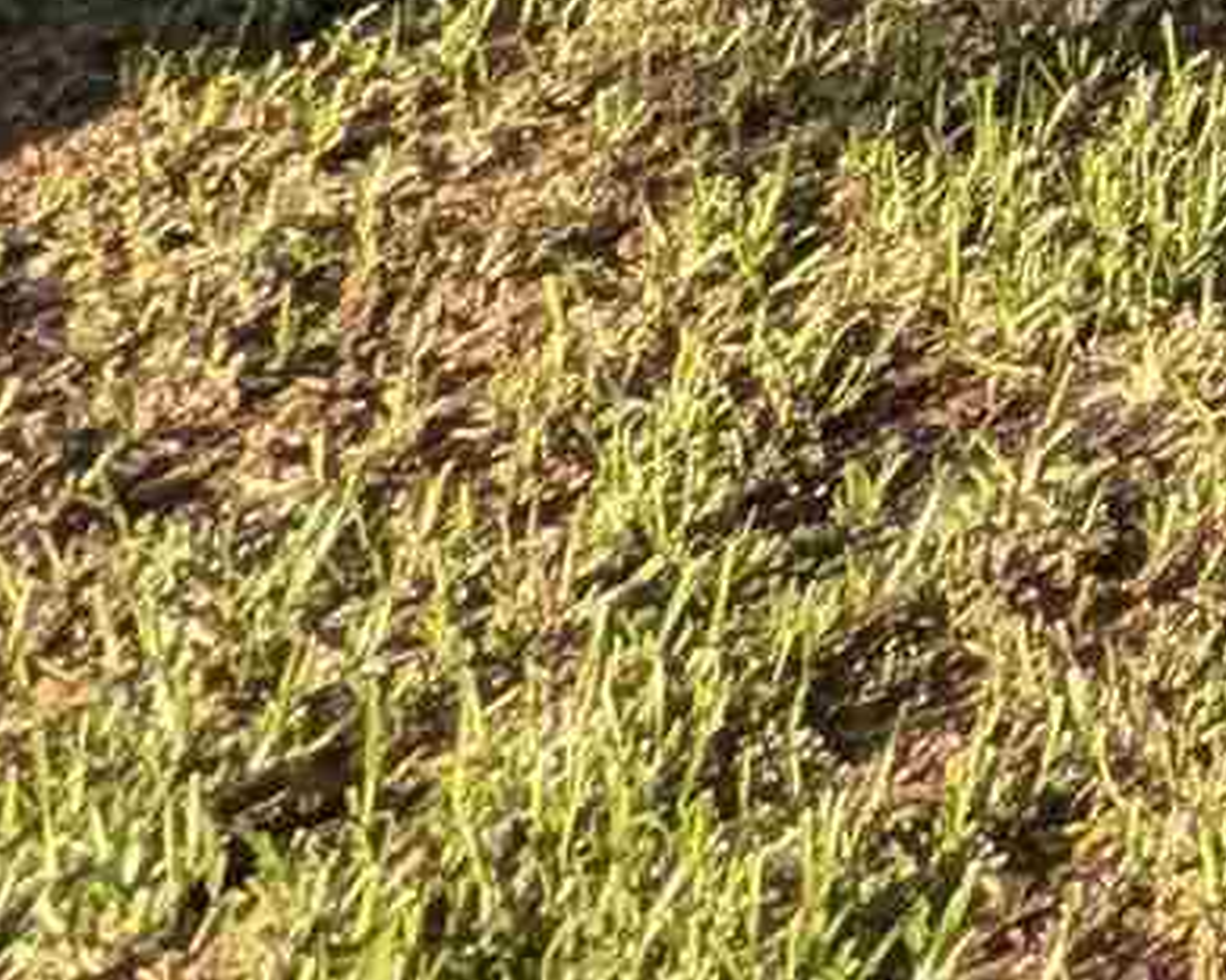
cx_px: 3599
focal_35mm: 123
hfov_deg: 10.9
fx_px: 4462
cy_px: -2546
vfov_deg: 8.6
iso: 44
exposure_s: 1/662
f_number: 2.2
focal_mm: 2.35
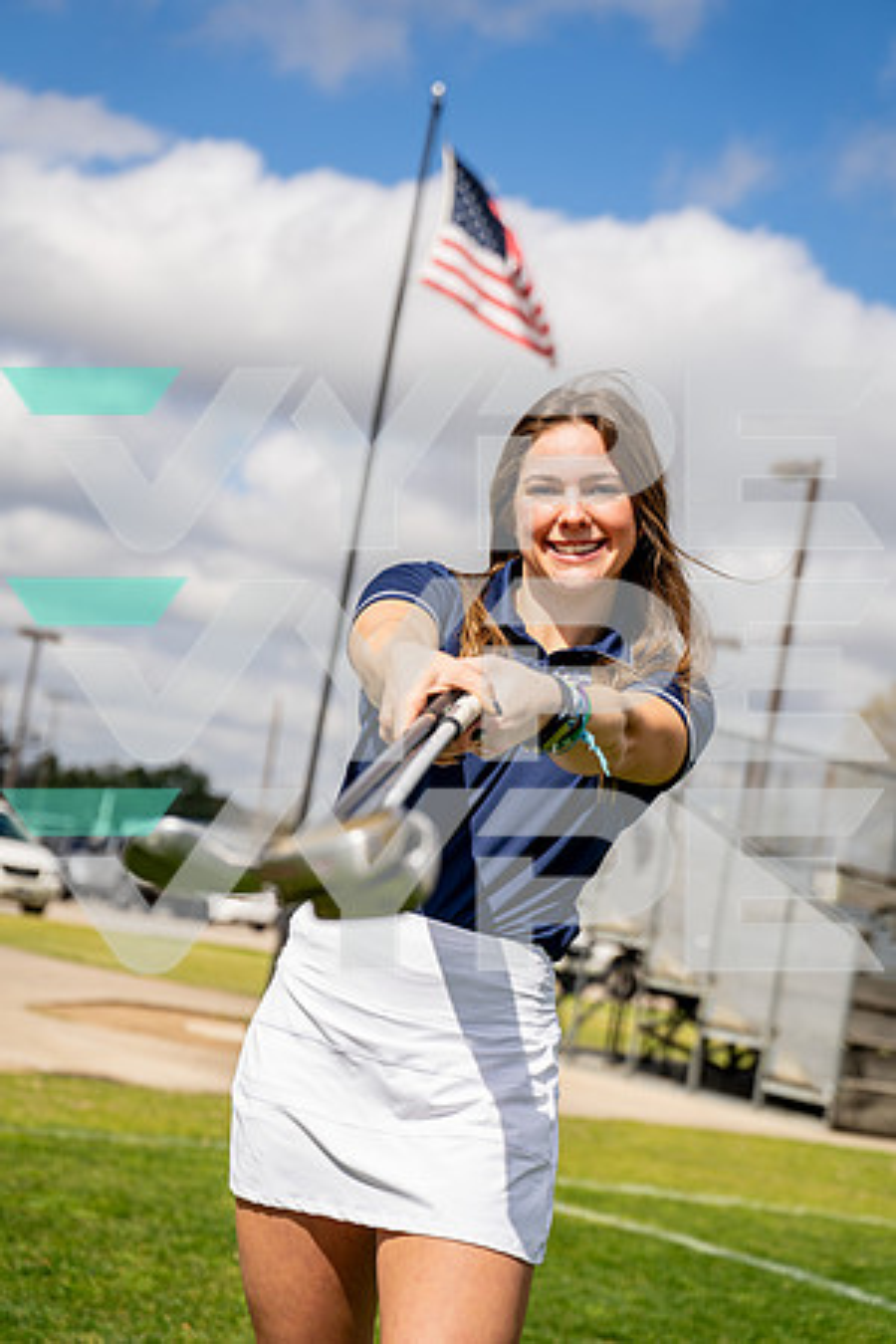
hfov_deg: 19.5
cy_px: 672
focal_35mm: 70
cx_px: 448
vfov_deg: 28.8
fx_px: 2613
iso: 100
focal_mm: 70
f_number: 4
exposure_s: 1/1250
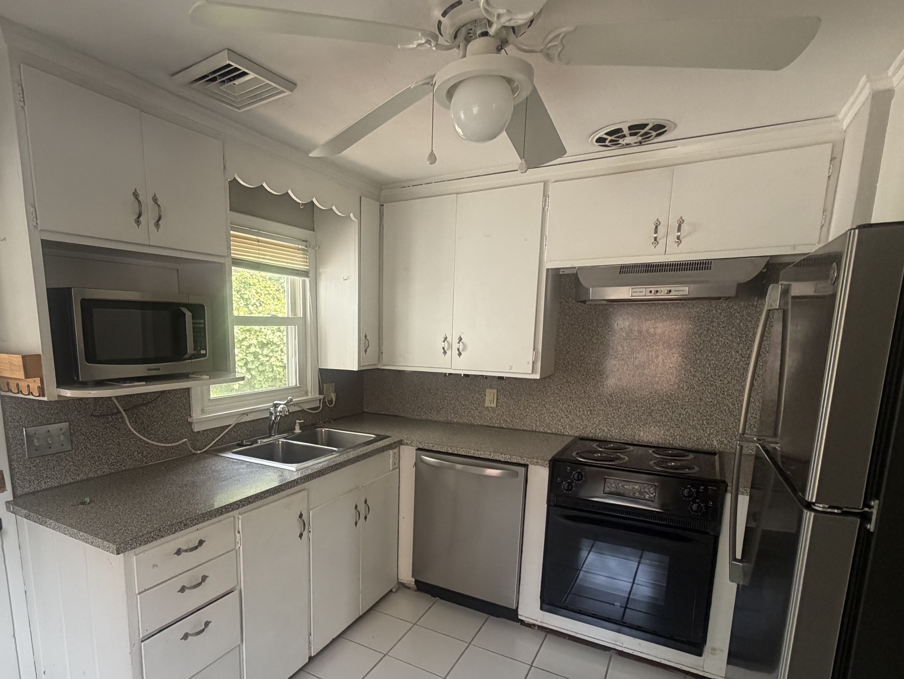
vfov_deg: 65.0
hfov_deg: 80.9
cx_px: 366
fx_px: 522
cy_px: 423
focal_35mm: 20
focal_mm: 2.22
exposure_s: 1/121
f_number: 2.2
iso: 250
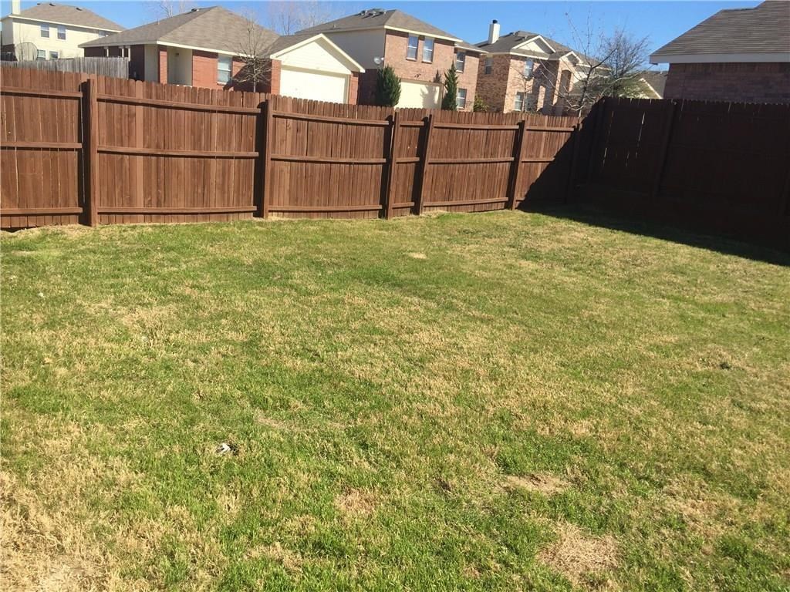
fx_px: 662
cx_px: 395
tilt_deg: -14.8
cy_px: 296
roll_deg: -6.8
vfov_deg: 48.2
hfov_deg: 61.7
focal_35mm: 29
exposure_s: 1/1412
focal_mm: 4.15
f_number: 2.2
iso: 32
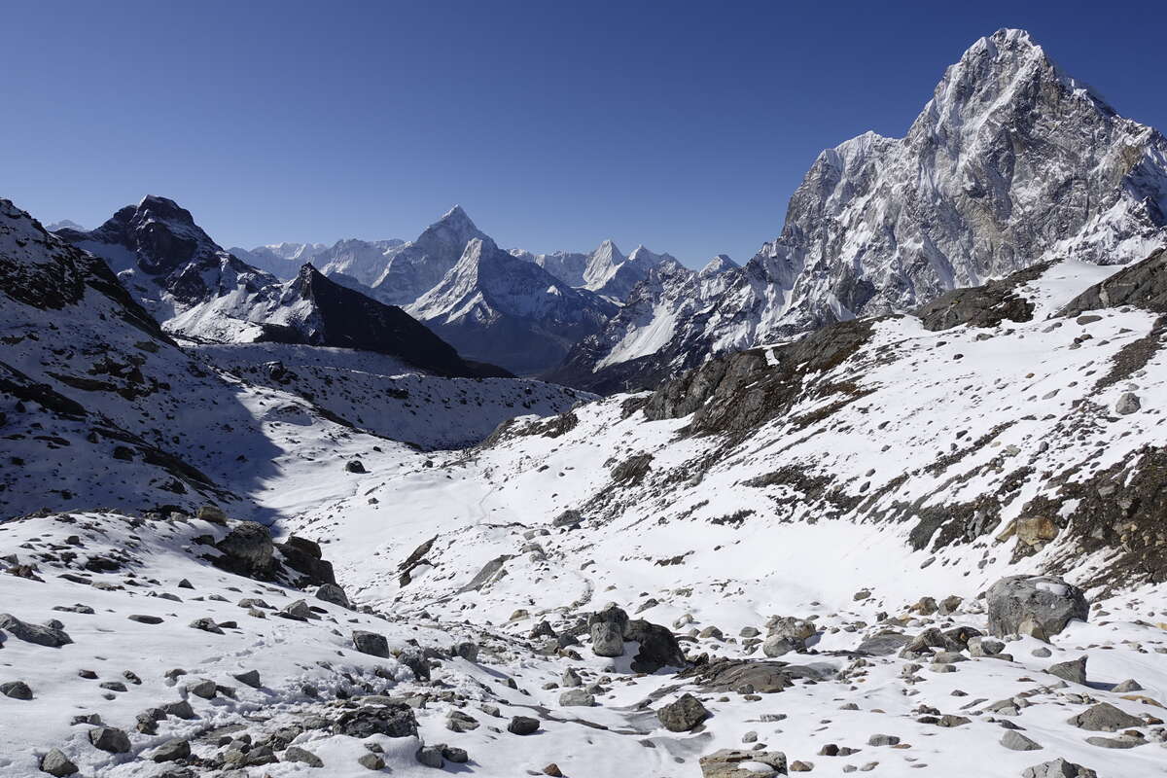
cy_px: 389
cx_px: 584
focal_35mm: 24
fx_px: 778
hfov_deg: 73.7
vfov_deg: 53.1
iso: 125
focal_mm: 8.8
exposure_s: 1/160
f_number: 5.6
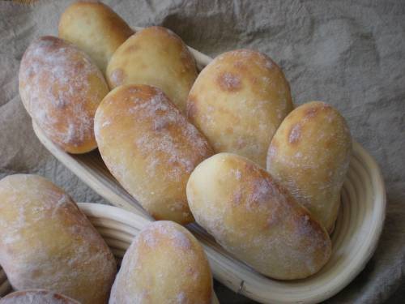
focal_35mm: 38
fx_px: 445
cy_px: 152
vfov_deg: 37.7
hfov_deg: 49.0
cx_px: 202
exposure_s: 1/57.8
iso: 200
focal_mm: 6.3
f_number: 3.1
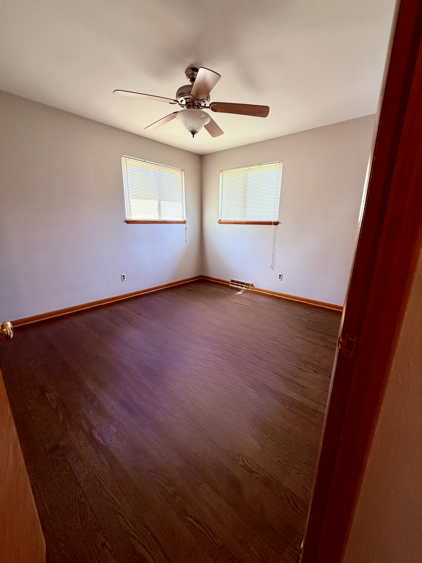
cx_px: 211
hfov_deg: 85.7
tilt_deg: -16.7
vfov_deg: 102.1
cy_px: 282
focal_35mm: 14
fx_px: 228
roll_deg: -1.7
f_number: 2.2
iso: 250
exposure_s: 1/60
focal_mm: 2.22
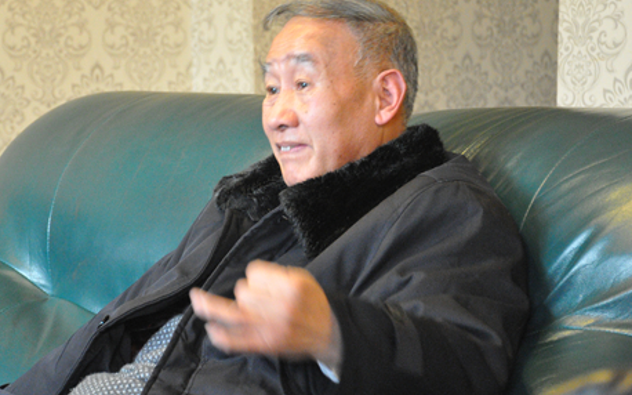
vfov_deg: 9.4
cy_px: 183
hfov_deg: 14.9
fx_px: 2411
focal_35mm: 140
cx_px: 241
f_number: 5.3
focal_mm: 70
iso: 3200
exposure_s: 1/50
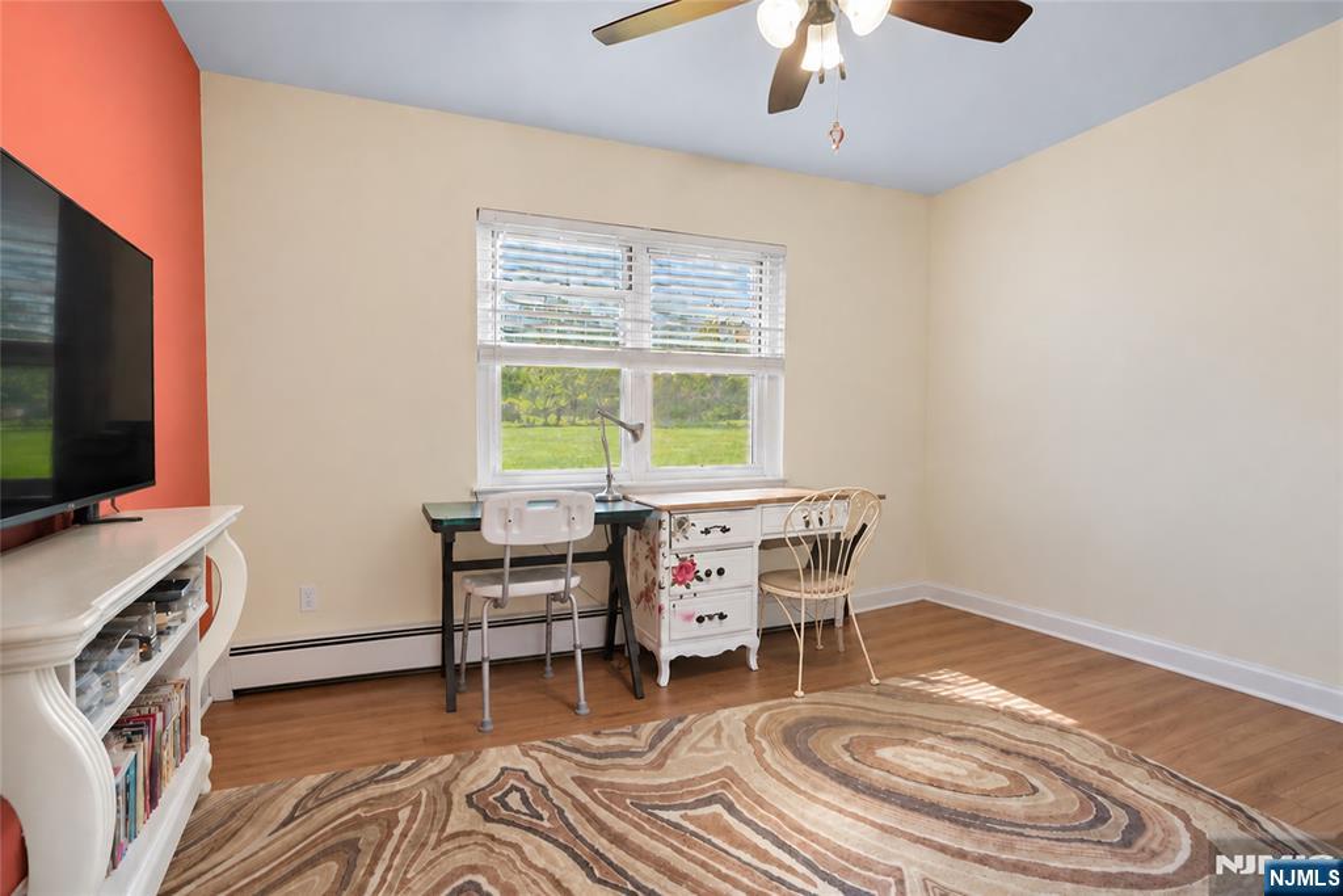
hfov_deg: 96.7
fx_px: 597
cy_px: 448
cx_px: 672
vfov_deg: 73.8
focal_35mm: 16
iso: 2500
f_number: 9
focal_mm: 16
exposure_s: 1/15
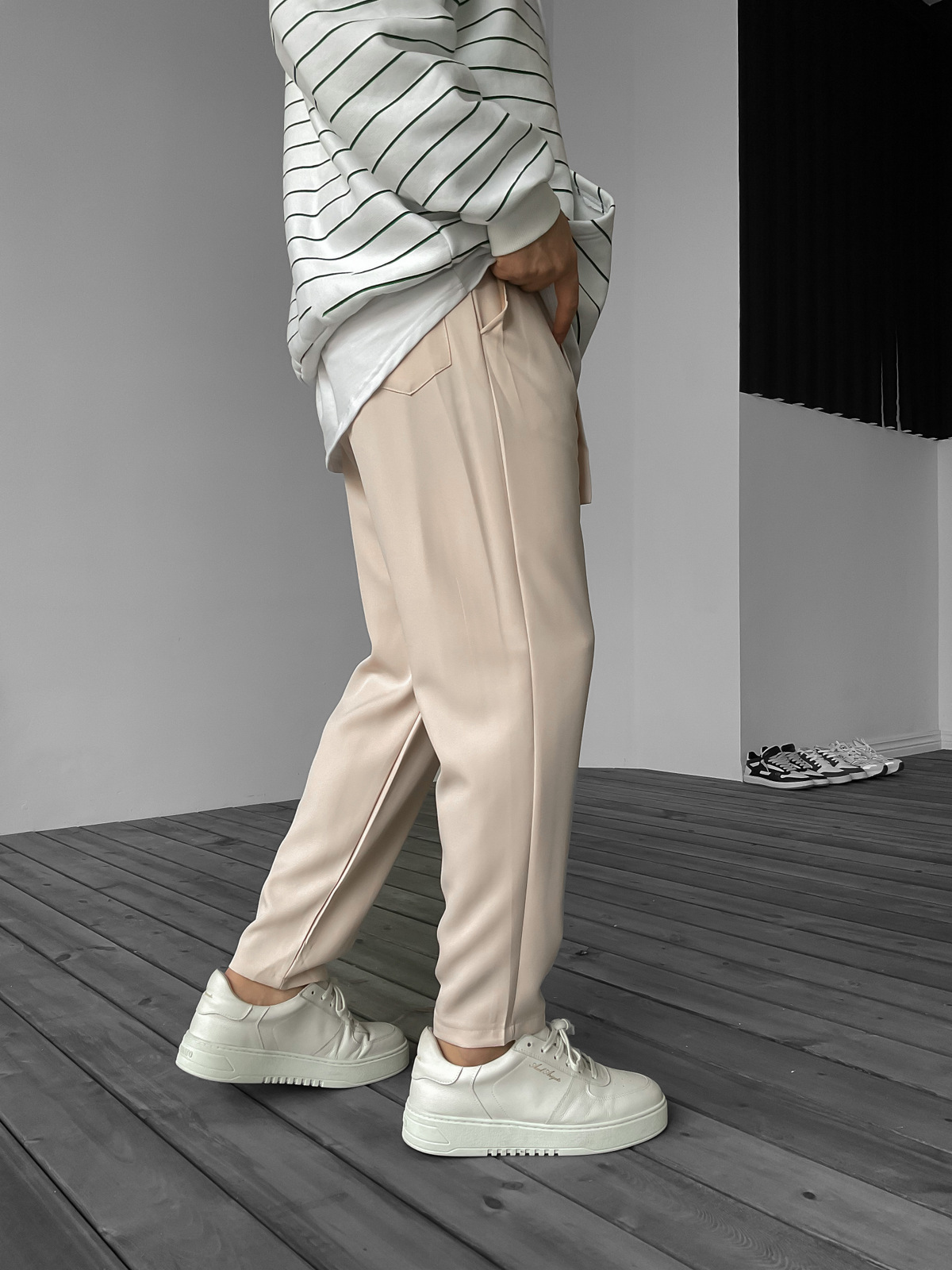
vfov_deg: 61.7
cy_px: 635
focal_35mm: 29
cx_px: 476
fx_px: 1063
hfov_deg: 48.2
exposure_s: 1/120
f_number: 1.8
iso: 64
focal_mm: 3
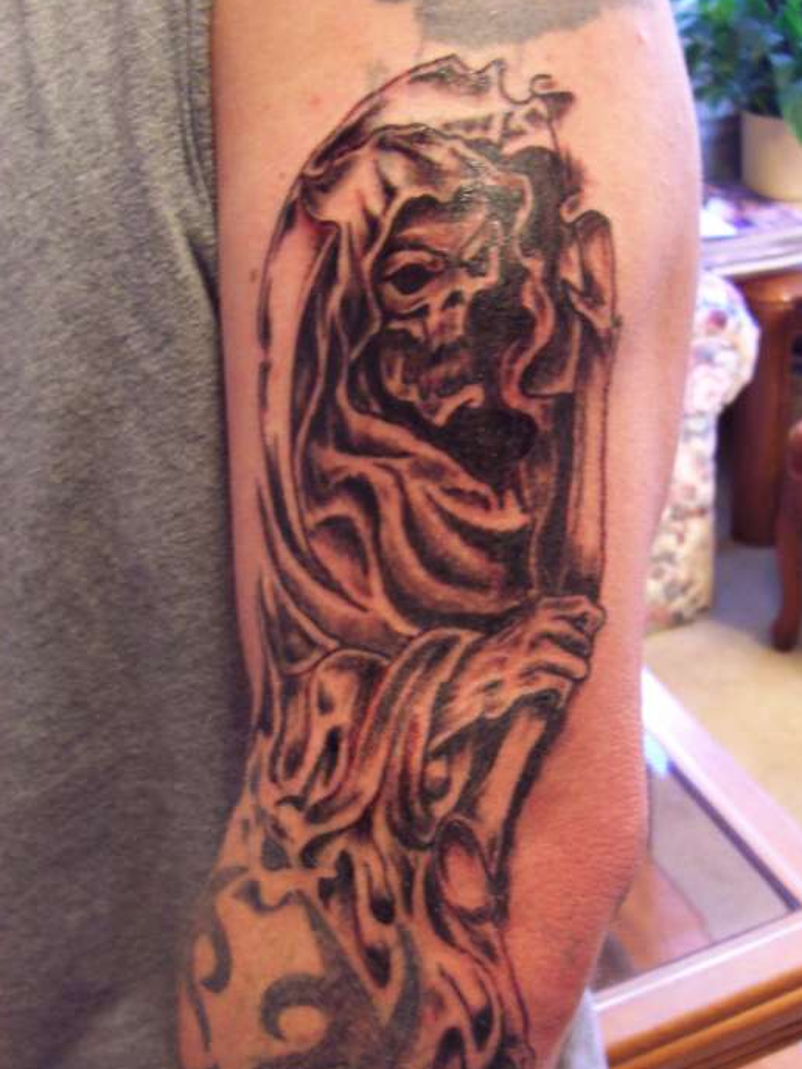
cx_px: 454
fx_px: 1328
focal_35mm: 43
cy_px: 608
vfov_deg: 43.7
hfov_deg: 33.6
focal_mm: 5.6
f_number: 2.8
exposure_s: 1/8
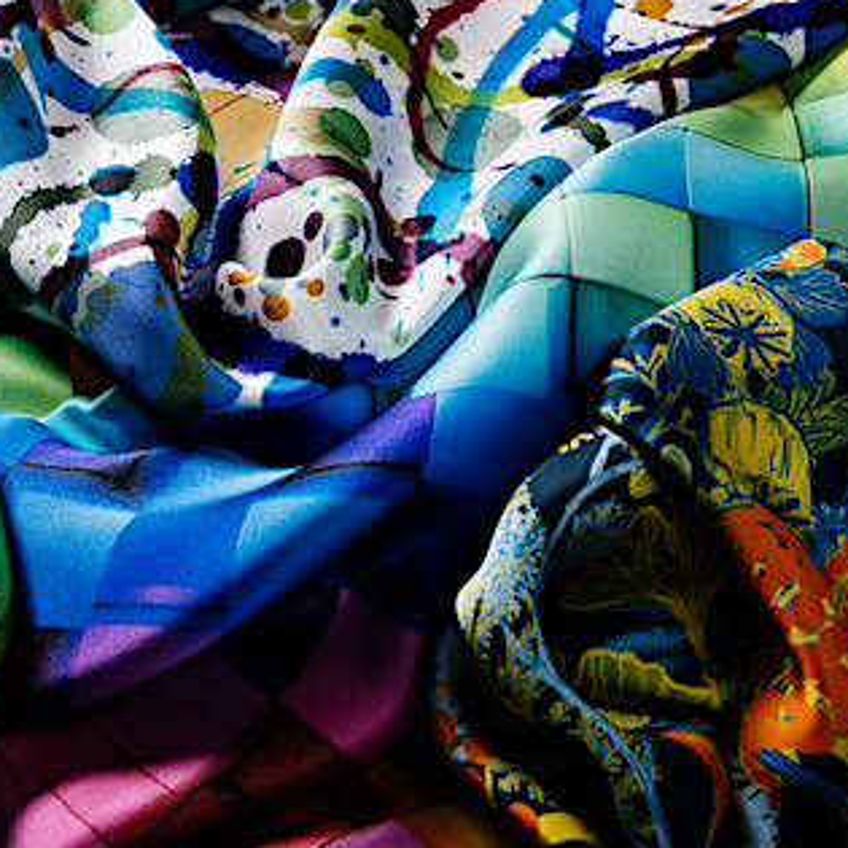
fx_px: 2467
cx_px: 232
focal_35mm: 89
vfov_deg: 19.5
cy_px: 441
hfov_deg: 19.4
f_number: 8
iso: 125
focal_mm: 55
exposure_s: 1/160
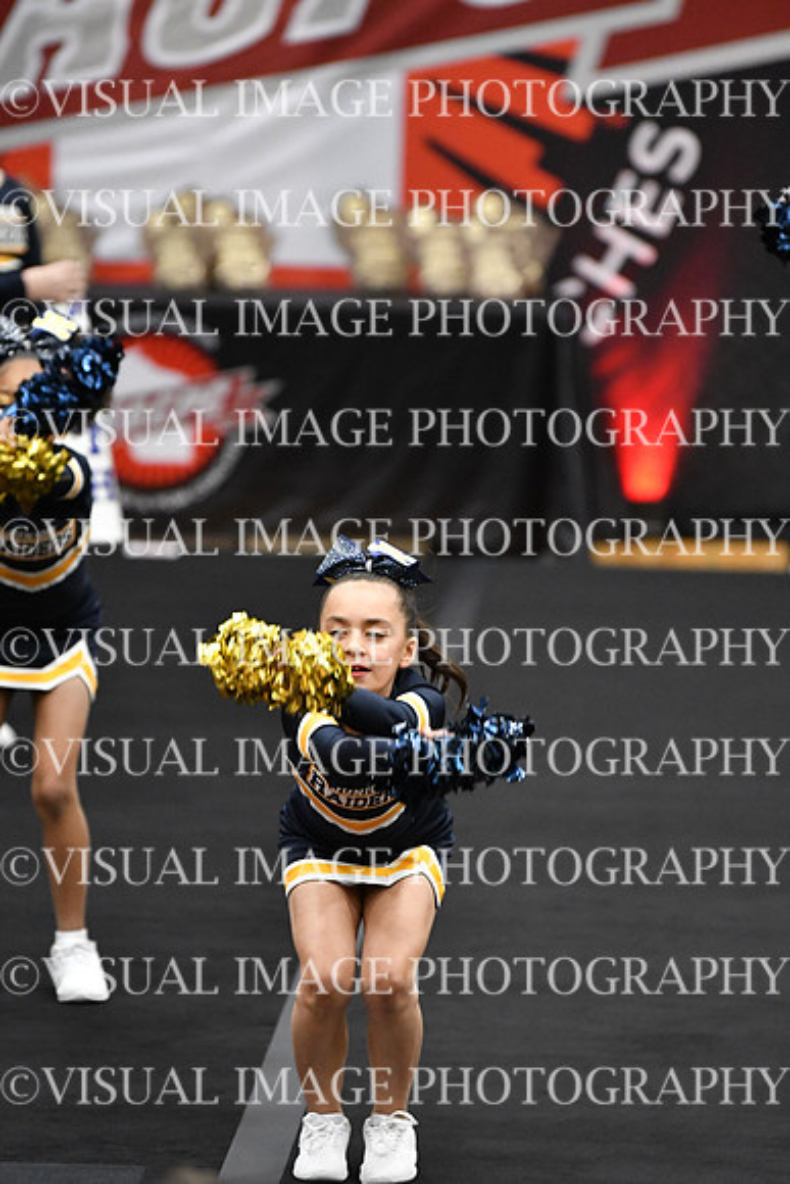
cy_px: 592
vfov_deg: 7.9
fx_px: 8618
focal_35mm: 262
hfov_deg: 5.2
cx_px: 395
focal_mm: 175
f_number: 2.8
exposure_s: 1/800
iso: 5000
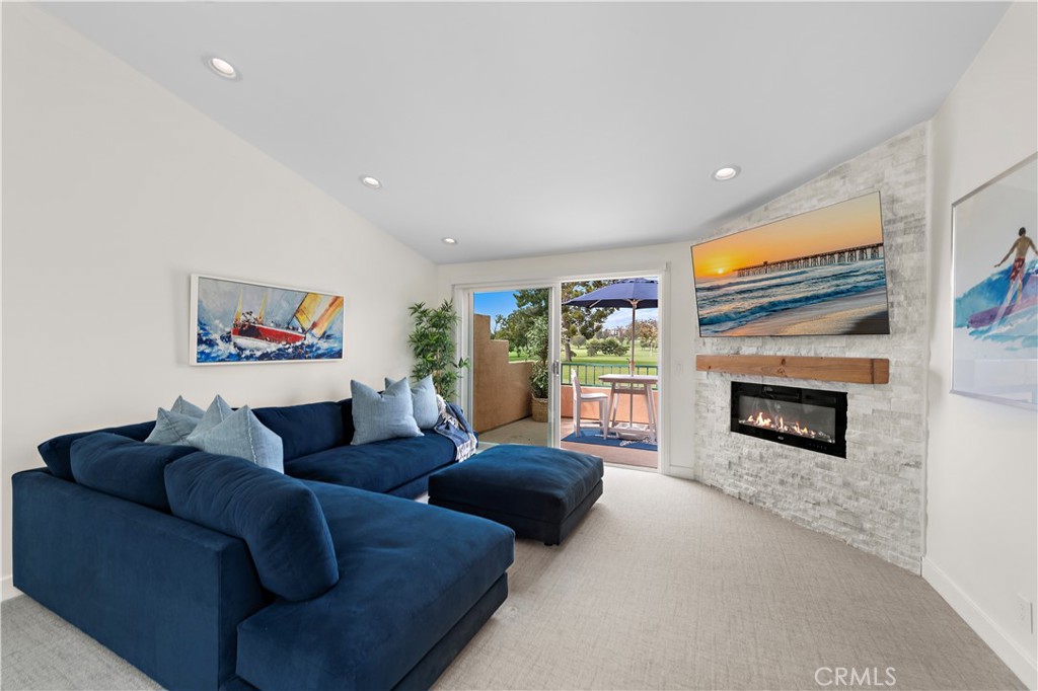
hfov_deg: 100.4
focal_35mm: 15
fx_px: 432
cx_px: 519
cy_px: 346
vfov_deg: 77.3
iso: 125
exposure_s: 1/50
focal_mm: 15
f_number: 7.1
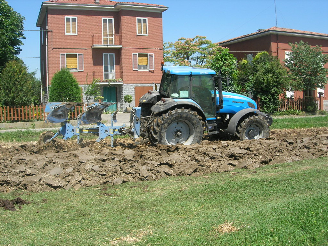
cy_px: 123
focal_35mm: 38
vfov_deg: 37.7
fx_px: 360
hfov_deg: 49.0
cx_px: 164
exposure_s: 1/413
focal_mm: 7.8
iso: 64
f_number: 4.8
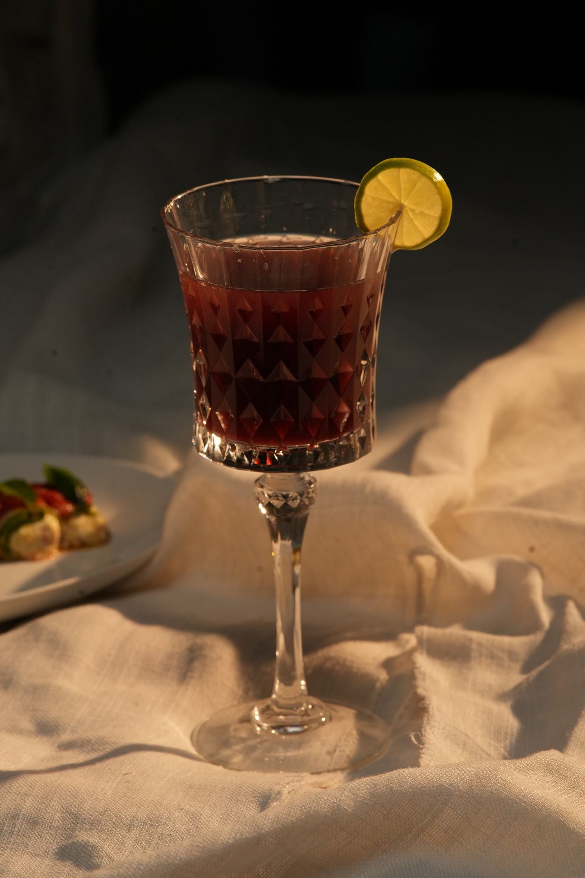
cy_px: 439
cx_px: 292
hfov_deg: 8.2
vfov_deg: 12.3
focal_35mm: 167
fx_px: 4070
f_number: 11
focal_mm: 167
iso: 1250
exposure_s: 1/200
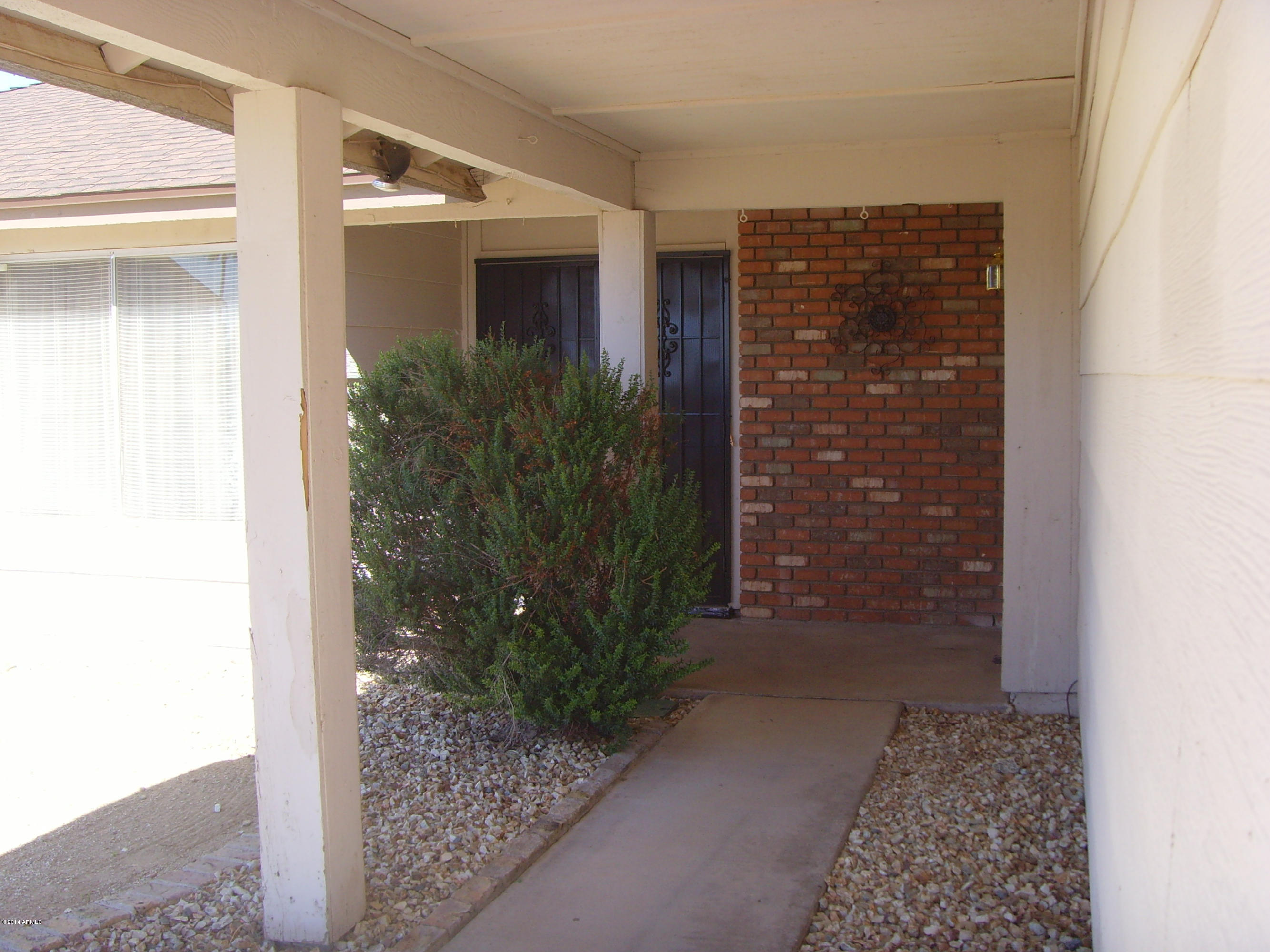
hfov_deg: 47.9
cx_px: 635
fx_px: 1431
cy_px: 476
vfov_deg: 36.8
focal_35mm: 39
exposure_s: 1/180
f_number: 3.5
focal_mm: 6.6
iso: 80
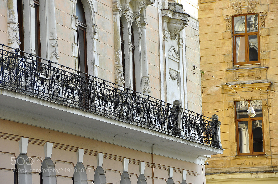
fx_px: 1388
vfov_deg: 7.6
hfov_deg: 11.4
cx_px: 139
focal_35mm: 180
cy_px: 92
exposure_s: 1/125
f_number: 7.1
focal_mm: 120
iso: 200
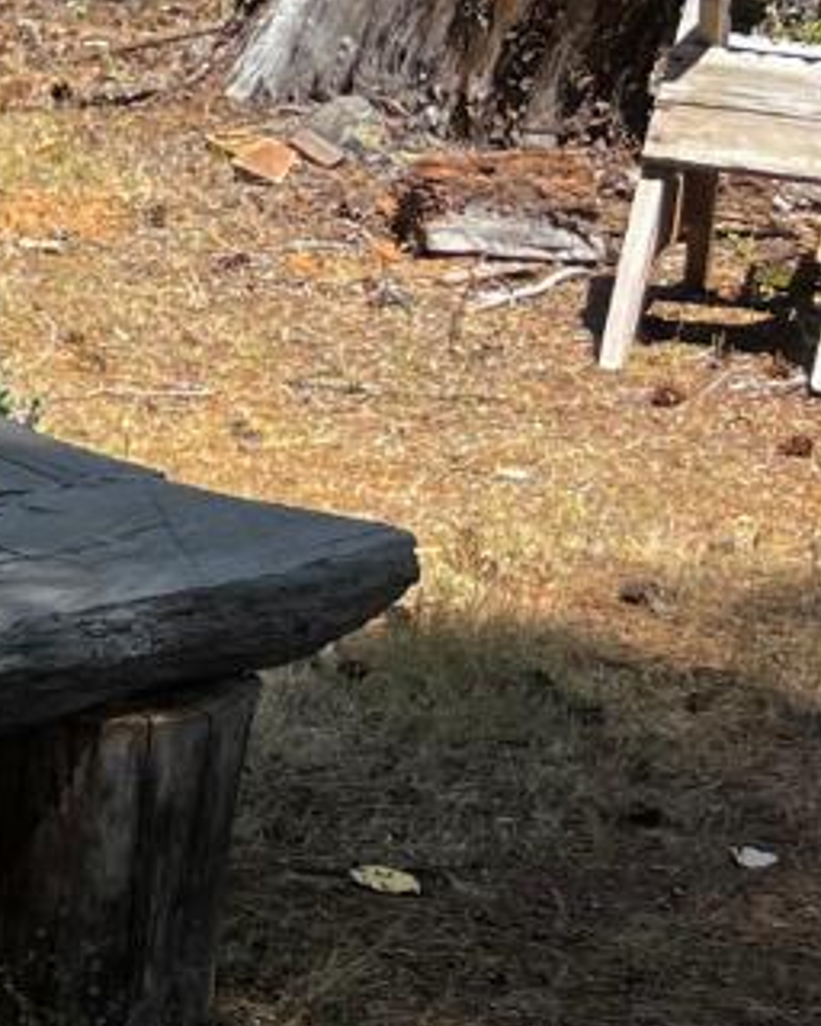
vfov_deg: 16.1
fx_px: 3614
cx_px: -1286
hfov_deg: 10.7
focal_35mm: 119
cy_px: 287
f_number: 1.6
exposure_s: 1/1372
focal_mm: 5.1
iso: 50
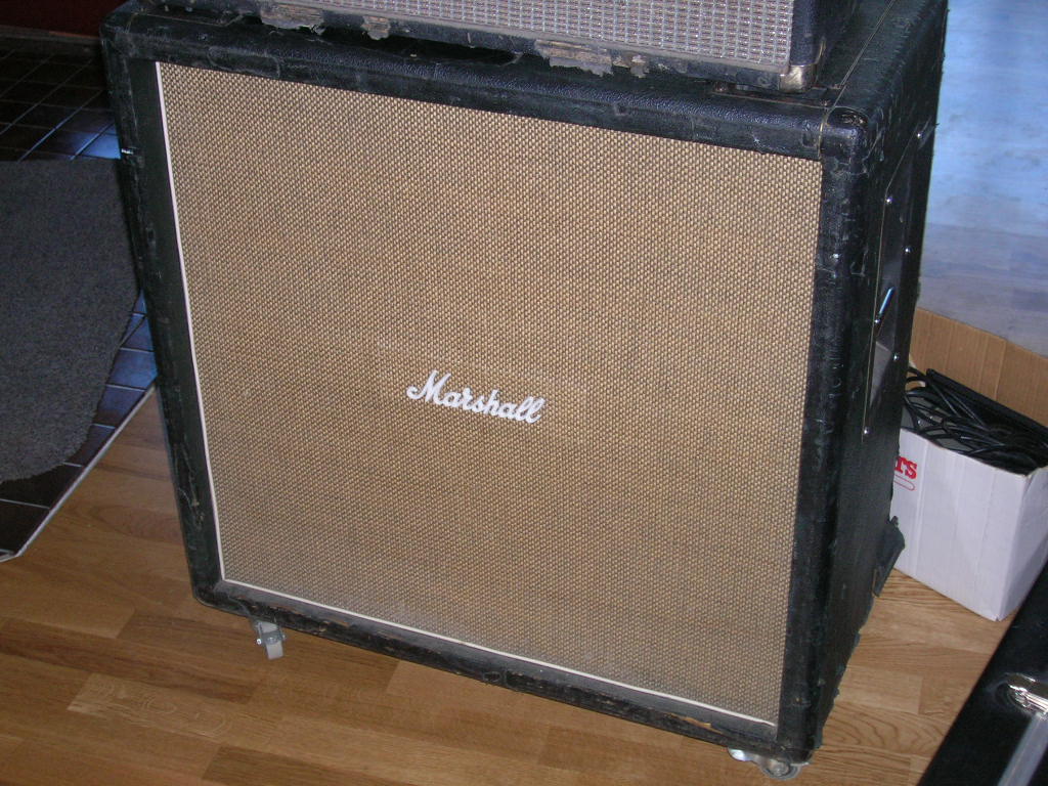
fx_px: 1635
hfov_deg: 35.5
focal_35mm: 54
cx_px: 524
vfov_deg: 27.0
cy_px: 393
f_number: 3.4
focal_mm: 9
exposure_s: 1/60.1
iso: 104
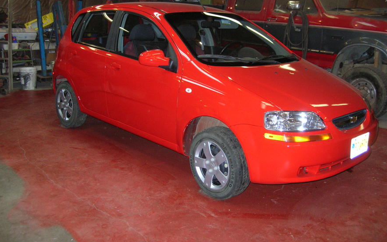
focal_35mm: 39
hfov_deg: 50.4
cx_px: 197
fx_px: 411
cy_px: 104
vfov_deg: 32.7
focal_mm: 6
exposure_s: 1/60.1
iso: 127
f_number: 2.7
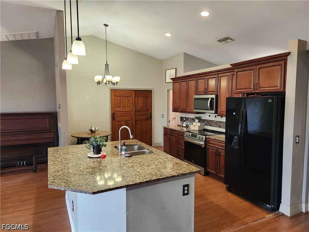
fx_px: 205
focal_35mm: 23
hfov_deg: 73.9
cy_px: 116
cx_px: 154
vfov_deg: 58.9
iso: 160
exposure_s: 1/120
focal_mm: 5.4
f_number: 1.8
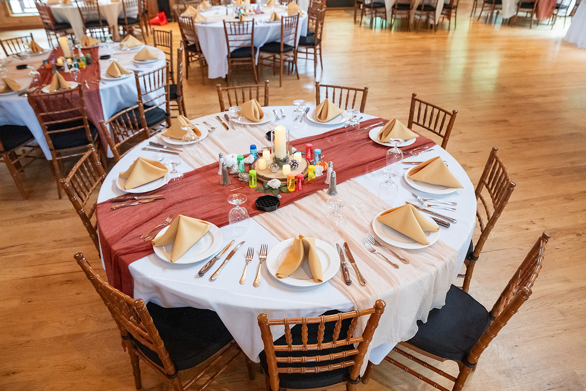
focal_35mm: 26
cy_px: 197
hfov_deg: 69.2
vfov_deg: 49.5
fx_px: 424
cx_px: 287
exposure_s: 1/400
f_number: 4
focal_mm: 24
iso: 8000
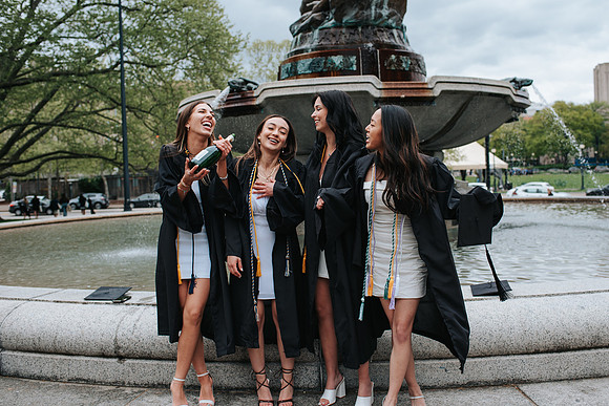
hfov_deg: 51.6
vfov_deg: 35.8
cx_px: 322
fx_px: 630
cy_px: 191
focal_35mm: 37
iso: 160
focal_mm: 35
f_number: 3.5
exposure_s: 1/800
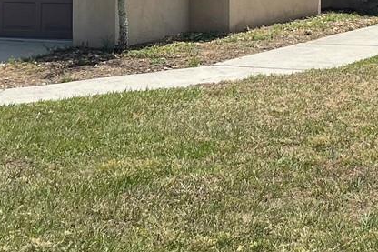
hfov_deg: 20.0
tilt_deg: +1.5
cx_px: 341
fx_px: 1050
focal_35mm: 100
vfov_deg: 13.1
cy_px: -99
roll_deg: +0.4
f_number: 1.6
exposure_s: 1/4348
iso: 32
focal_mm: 5.1
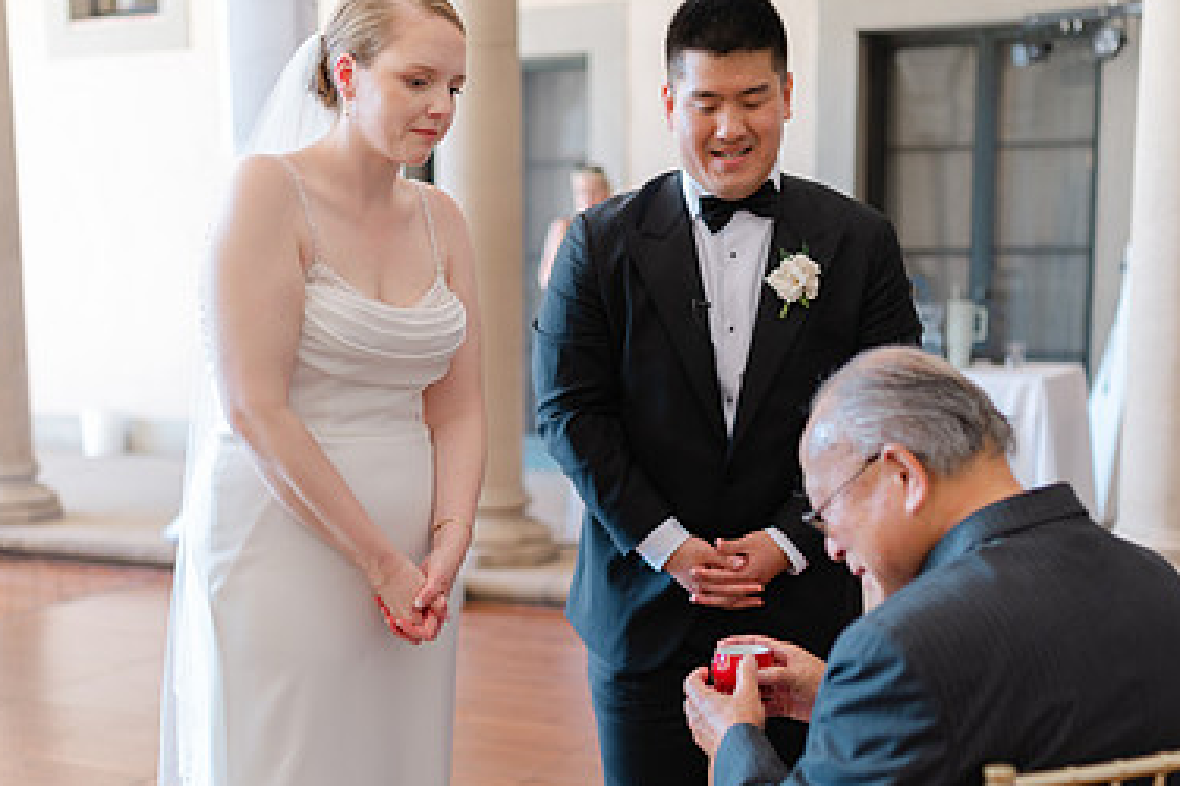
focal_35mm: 55
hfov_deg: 36.2
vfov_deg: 24.4
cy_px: 555
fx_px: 1803
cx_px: 513
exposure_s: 1/125
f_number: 1.4
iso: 200
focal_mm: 35
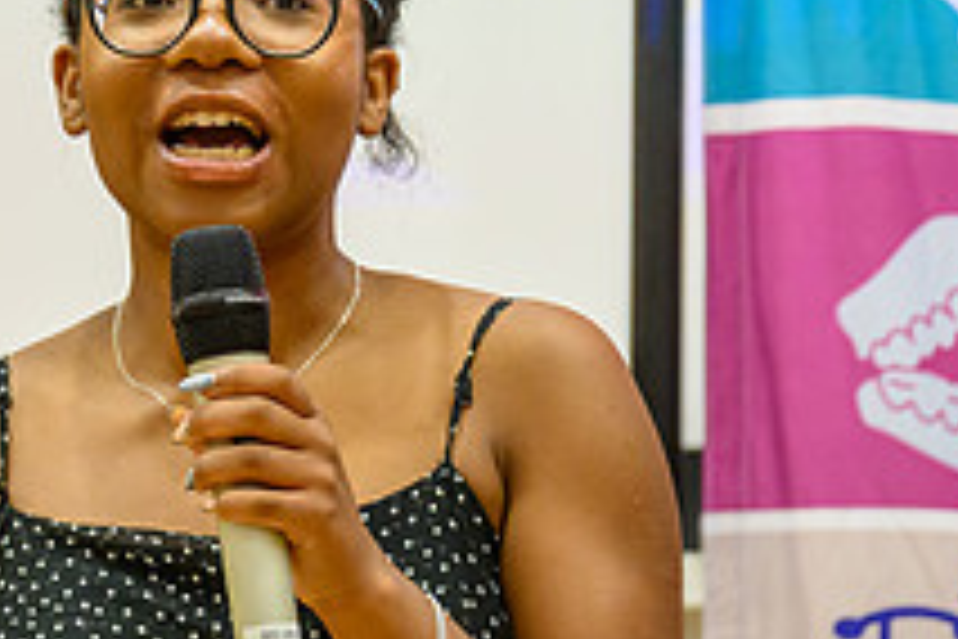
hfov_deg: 6.0
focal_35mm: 343
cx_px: -9
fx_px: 9127
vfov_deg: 4.0
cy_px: 160
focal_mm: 123
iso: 4500
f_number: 3.2
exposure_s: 1/320
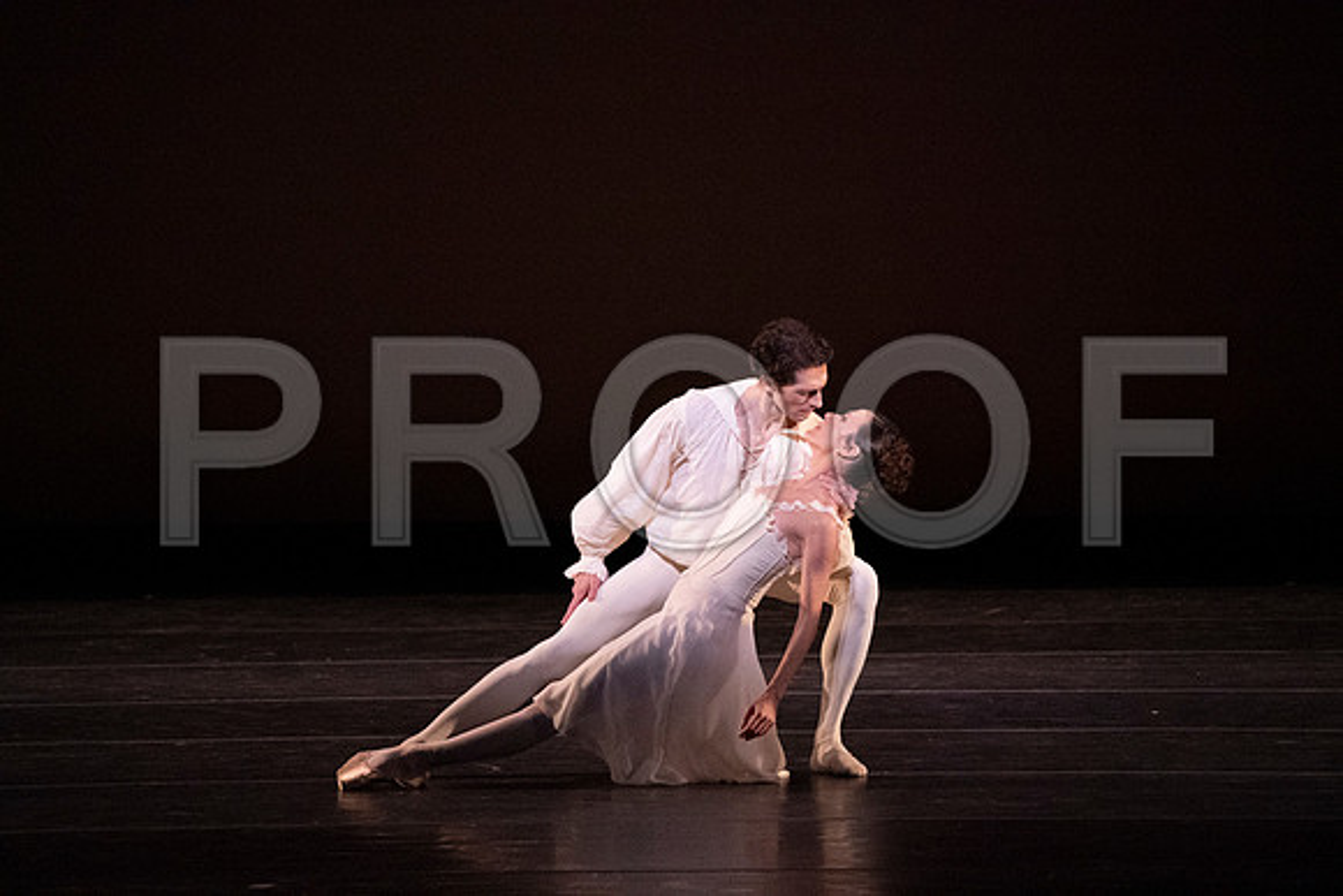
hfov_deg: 5.5
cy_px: 448
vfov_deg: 3.7
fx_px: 14030
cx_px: 672
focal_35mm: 376
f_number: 5.6
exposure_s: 1/400
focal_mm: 376
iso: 20000
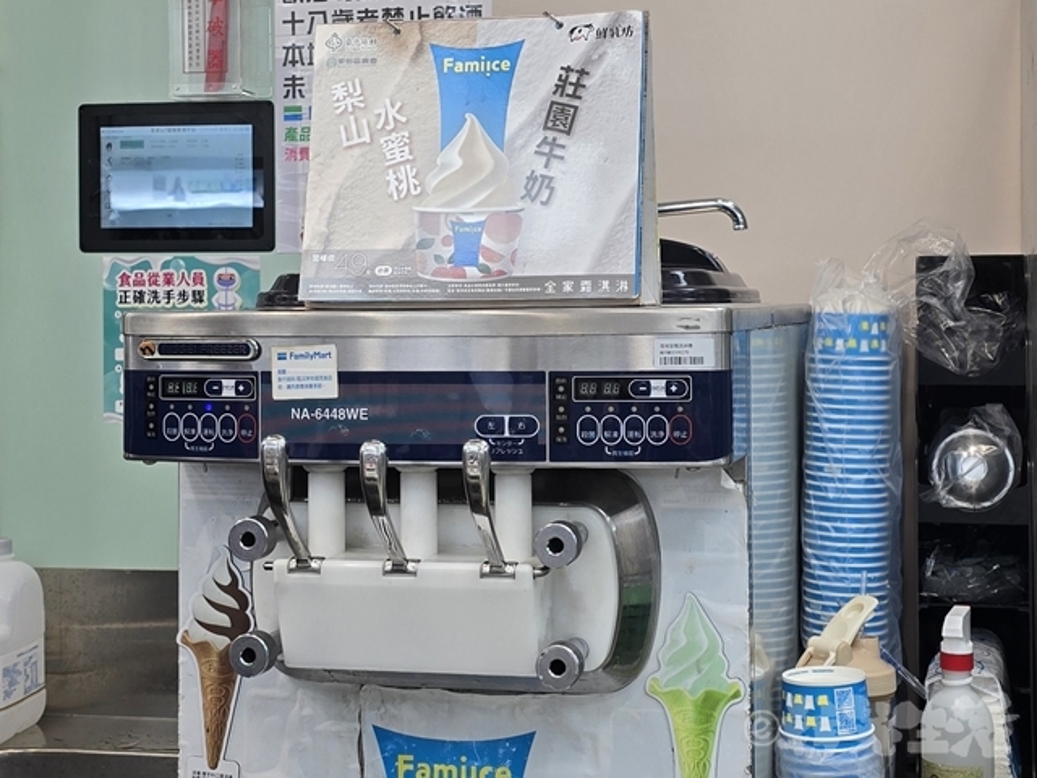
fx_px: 689
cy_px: 389
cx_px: 518
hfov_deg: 73.9
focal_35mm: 23
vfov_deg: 58.9
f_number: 1.7
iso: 50
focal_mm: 6.3
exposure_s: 1/120
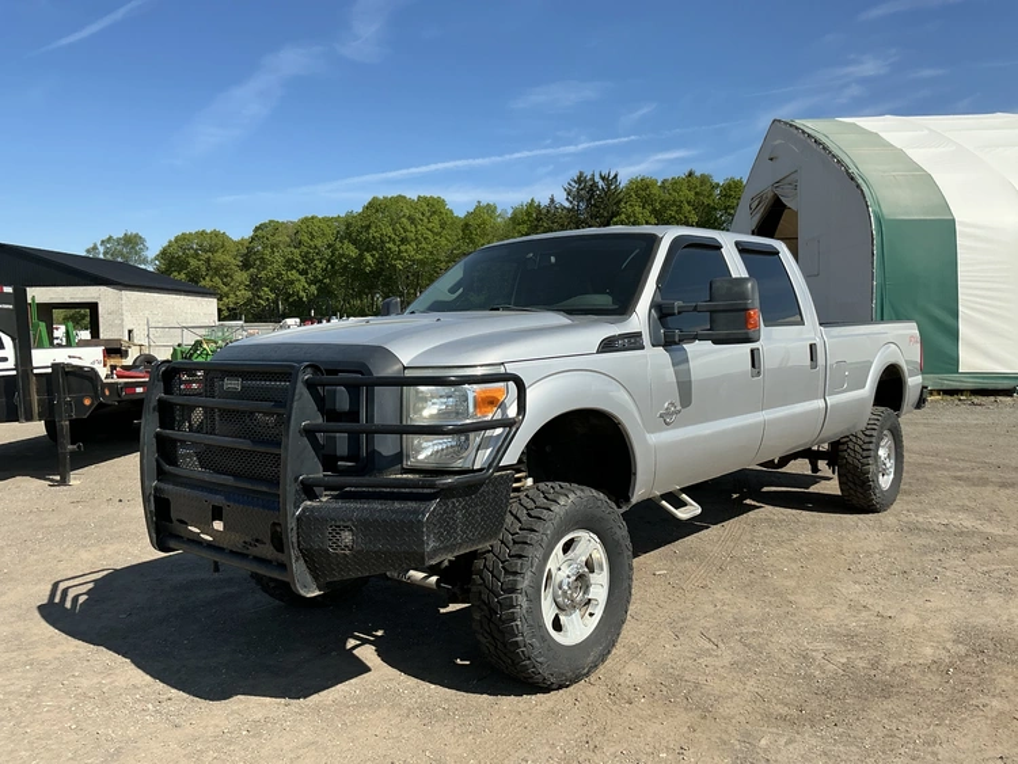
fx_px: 824
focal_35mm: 28
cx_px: 509
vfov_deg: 49.8
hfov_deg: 63.4
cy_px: 382
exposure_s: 1/1912
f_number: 1.8
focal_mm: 3
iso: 25
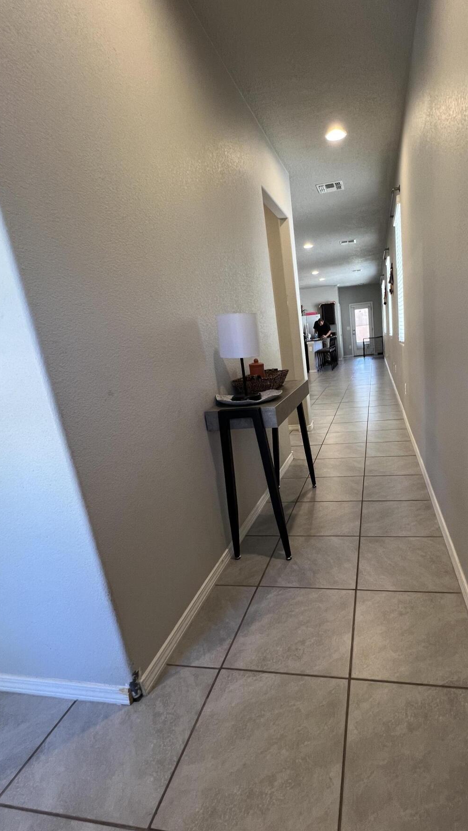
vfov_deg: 99.3
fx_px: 353
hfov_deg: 65.7
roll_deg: +5.4
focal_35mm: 16
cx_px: 302
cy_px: 437
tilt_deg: -15.8
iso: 200
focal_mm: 1.57
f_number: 1.8
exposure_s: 1/60
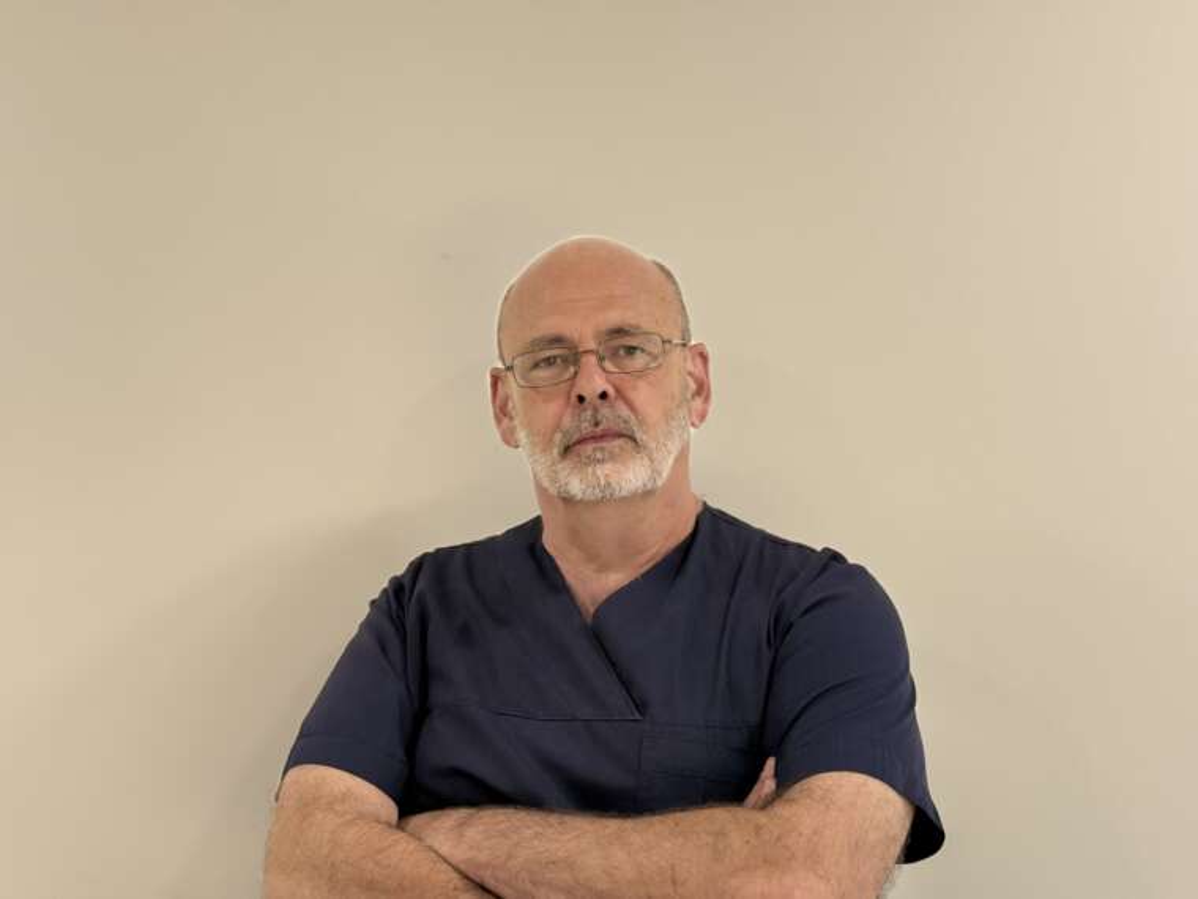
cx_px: 599
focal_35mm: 48
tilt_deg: +2.0
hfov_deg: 39.7
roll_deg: +1.4
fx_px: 1661
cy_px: 450
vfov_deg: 30.3
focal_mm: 6.76
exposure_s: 1/215
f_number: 1.78
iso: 125
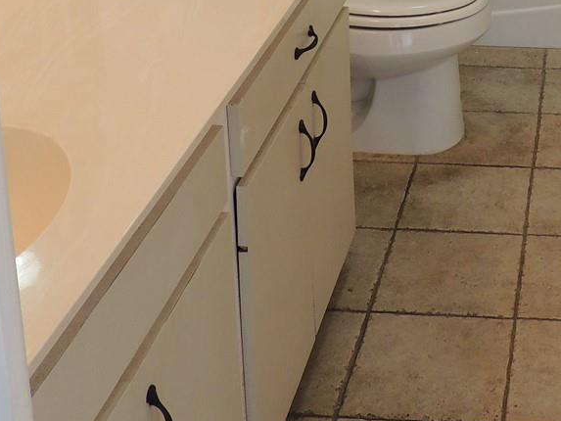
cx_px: 538
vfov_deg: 19.9
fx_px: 1086
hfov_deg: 27.6
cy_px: -143
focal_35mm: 67
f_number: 3
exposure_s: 1/30
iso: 100
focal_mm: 4.3
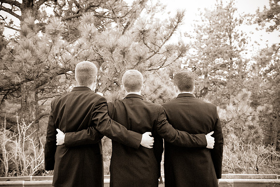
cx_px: 140
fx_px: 397
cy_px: 94
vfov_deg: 26.5
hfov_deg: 38.8
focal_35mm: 51
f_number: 4.5
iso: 1000
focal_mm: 34
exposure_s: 1/60
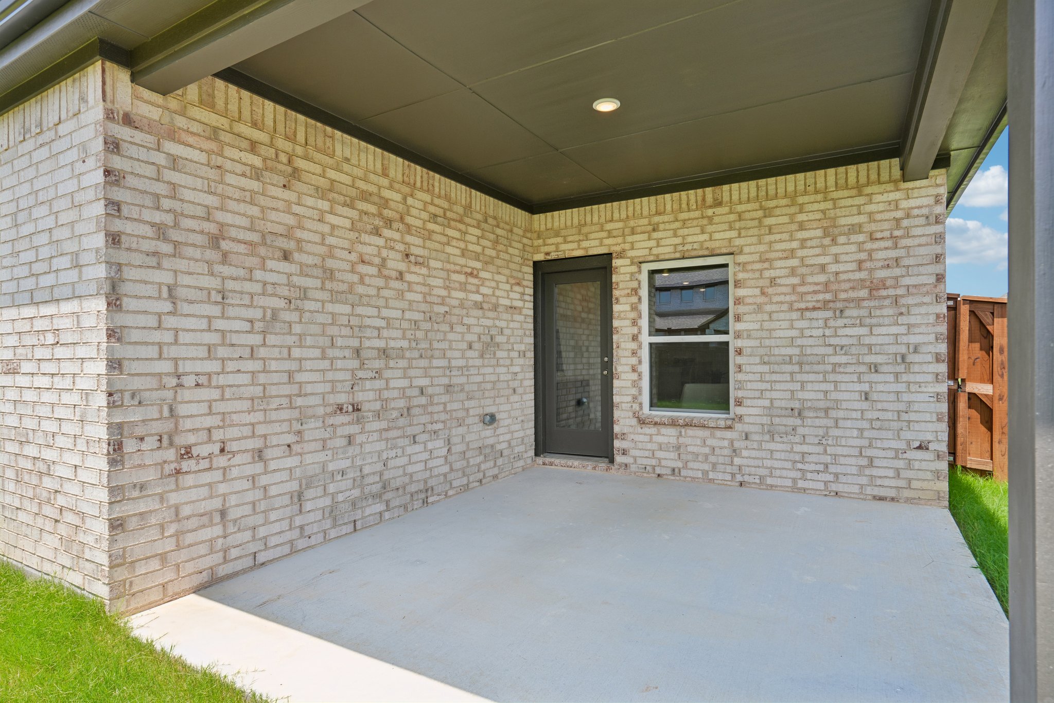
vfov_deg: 64.5
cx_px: 527
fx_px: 556
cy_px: 352
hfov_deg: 86.9
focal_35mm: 19
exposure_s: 1/100
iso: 100
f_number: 8
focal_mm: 19
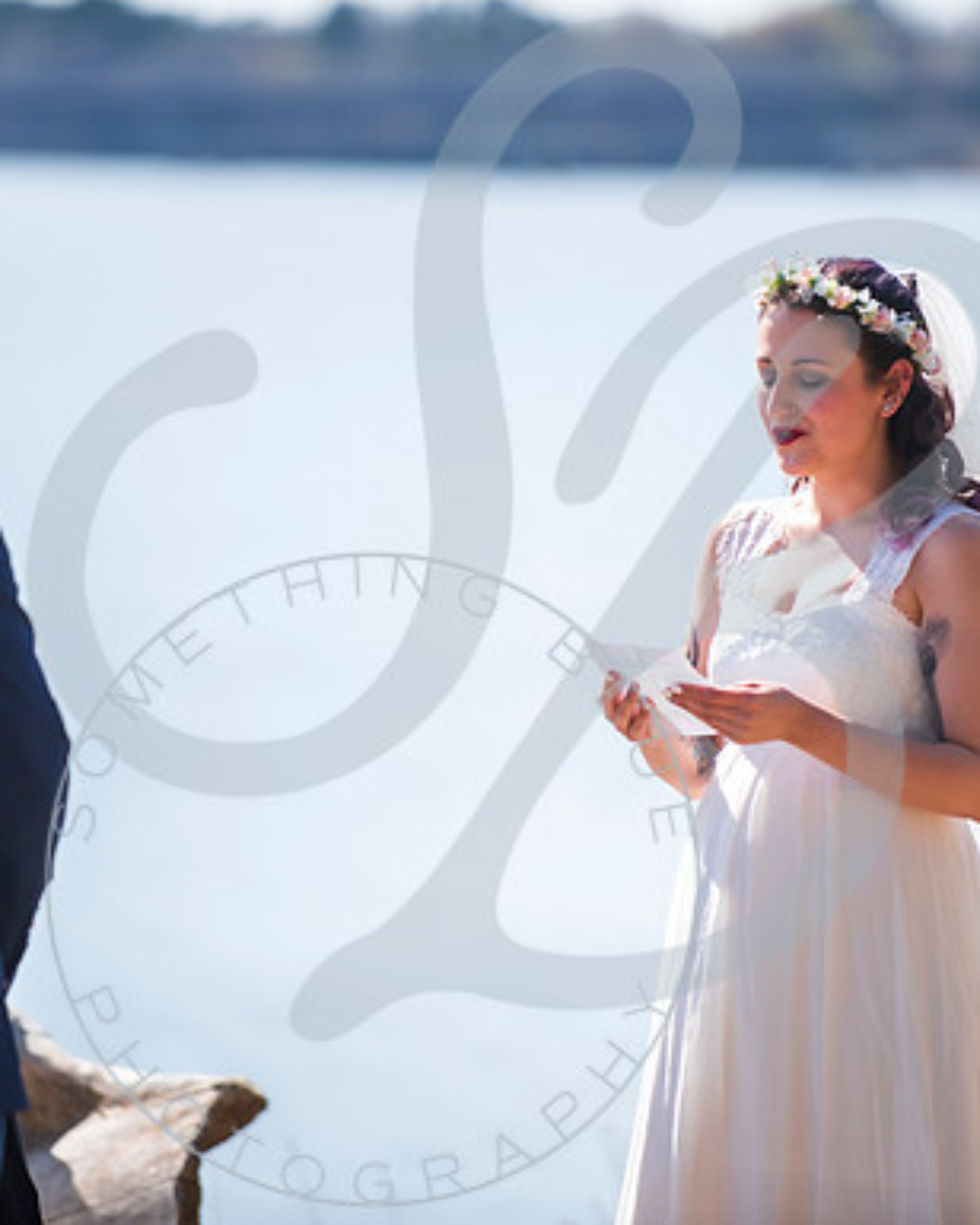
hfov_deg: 5.5
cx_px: 531
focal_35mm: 283
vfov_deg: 6.8
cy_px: 612
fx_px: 10260
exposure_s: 1/800
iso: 100
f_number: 2.8
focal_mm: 200
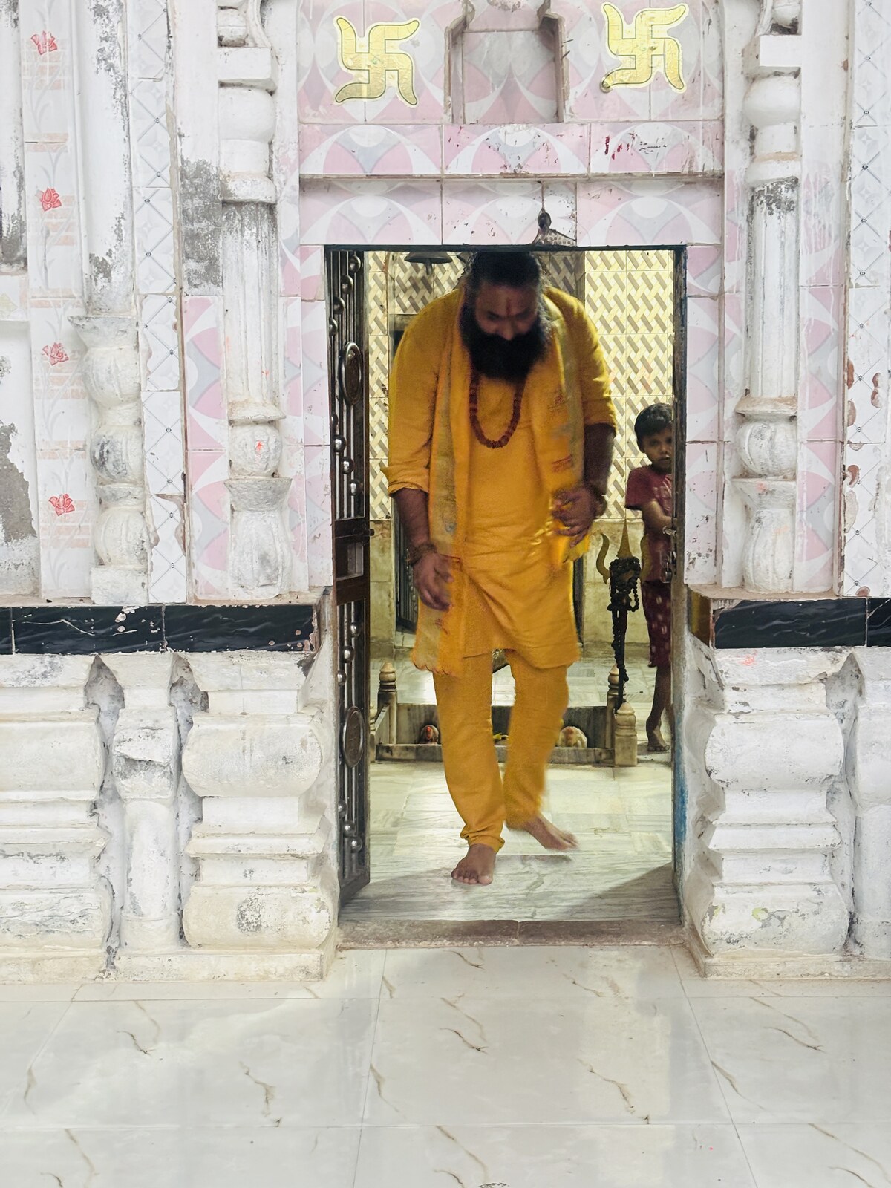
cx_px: 446
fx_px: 1785
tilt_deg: -5.8
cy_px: 594
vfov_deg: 36.8
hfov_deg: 28.0
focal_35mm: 52
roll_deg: +0.3
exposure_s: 1/25
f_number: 1.6
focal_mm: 5.96
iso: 250
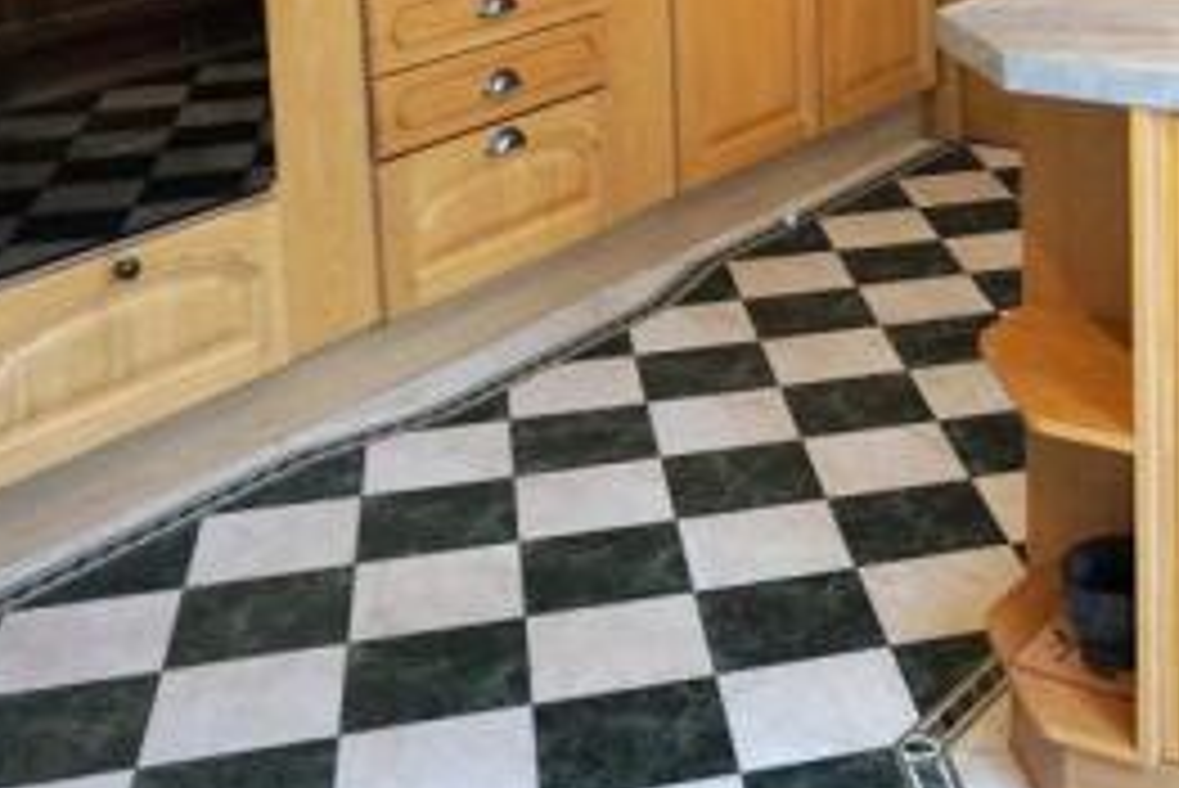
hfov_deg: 31.7
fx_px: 1966
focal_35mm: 60
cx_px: 1080
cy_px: -151
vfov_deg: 21.1
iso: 1600
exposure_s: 1/160
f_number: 4
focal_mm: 16
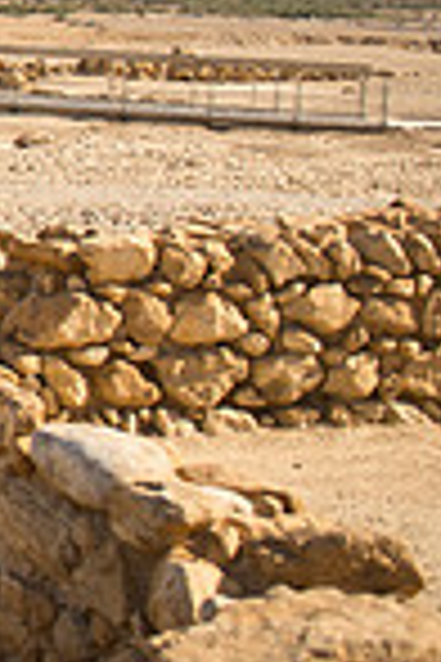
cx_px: -796
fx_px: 1745
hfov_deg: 10.8
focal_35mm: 95
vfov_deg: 20.7
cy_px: -16
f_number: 2.8
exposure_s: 1/4000
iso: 200
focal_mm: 24
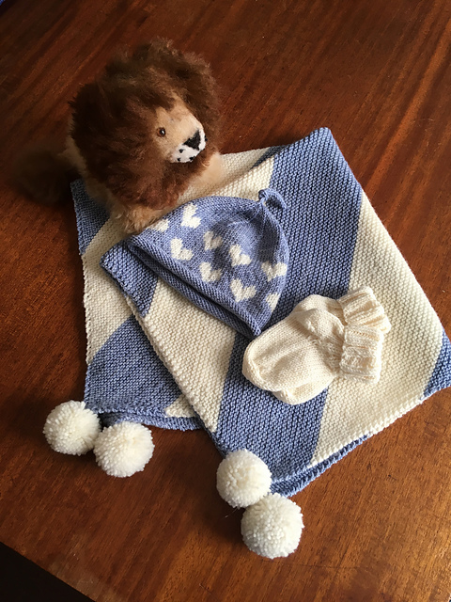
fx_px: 504
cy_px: 301
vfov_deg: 61.7
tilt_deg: -64.9
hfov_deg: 48.2
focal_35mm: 29
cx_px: 226
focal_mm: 4.15
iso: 25
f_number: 2.2
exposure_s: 1/30
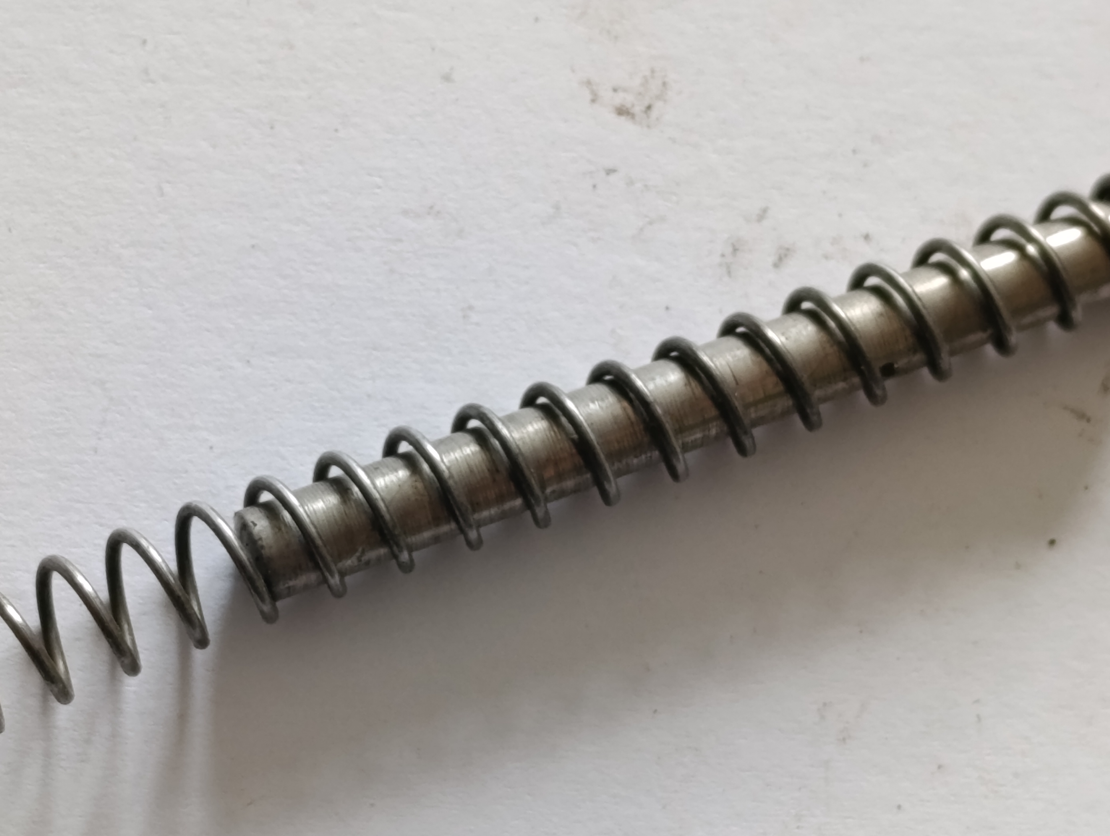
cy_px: 537
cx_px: 438
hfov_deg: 14.6
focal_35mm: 135
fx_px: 4336
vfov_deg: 11.0
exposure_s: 1/100
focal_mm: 6.14
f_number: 1.6
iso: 400
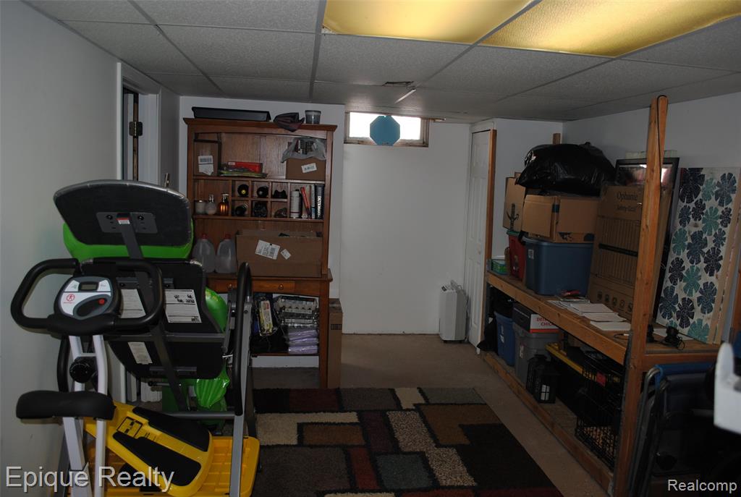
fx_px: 557
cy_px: 248
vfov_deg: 48.1
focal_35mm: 27
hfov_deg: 67.3
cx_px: 370
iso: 200
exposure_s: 1/60
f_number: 3.5
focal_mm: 18
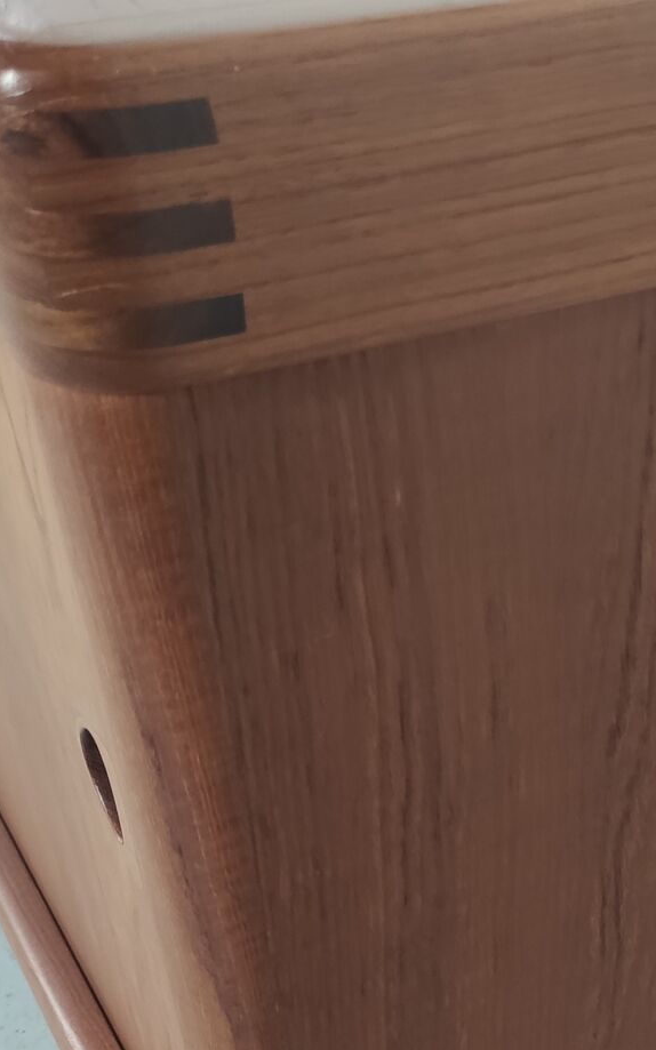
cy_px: 784
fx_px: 1717
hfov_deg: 20.3
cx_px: 775
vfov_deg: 33.4
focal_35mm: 60
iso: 241
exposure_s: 1/100
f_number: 1.75
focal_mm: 4.75
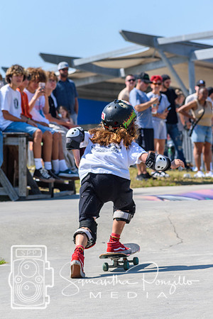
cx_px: 106
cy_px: 160
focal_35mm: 165
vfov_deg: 12.5
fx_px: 1464
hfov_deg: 8.3
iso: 200
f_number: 7.1
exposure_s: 1/800
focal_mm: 110
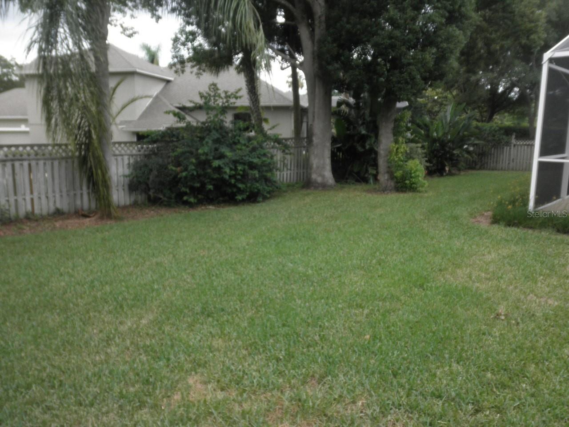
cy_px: 214
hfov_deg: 63.4
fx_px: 460
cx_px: 284
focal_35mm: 28
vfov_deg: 49.7
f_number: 3
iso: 64
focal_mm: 5
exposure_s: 1/250
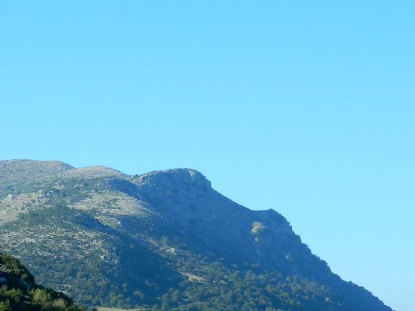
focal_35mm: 164
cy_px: 315
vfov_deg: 9.0
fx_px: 1967
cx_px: 77
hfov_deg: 12.0
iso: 80
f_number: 4
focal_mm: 12.6
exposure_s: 1/400
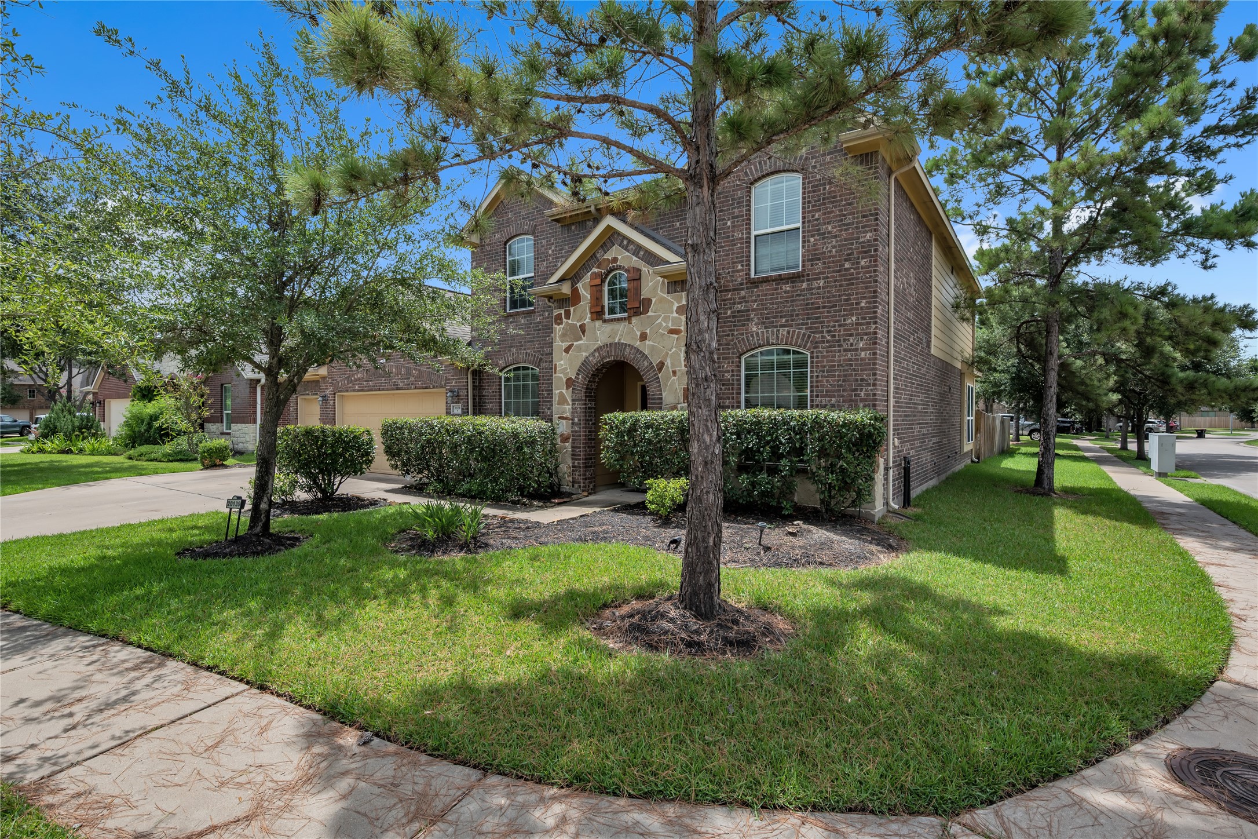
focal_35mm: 17
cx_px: 629
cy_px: 420
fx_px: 594
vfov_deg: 70.4
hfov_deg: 93.3
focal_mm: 17
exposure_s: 1/160
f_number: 7.1
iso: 100
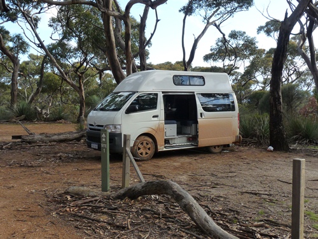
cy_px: 120
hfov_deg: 45.8
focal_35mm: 41
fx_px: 377
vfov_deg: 35.1
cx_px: 159
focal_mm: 5.2
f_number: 4
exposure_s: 1/200
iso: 160
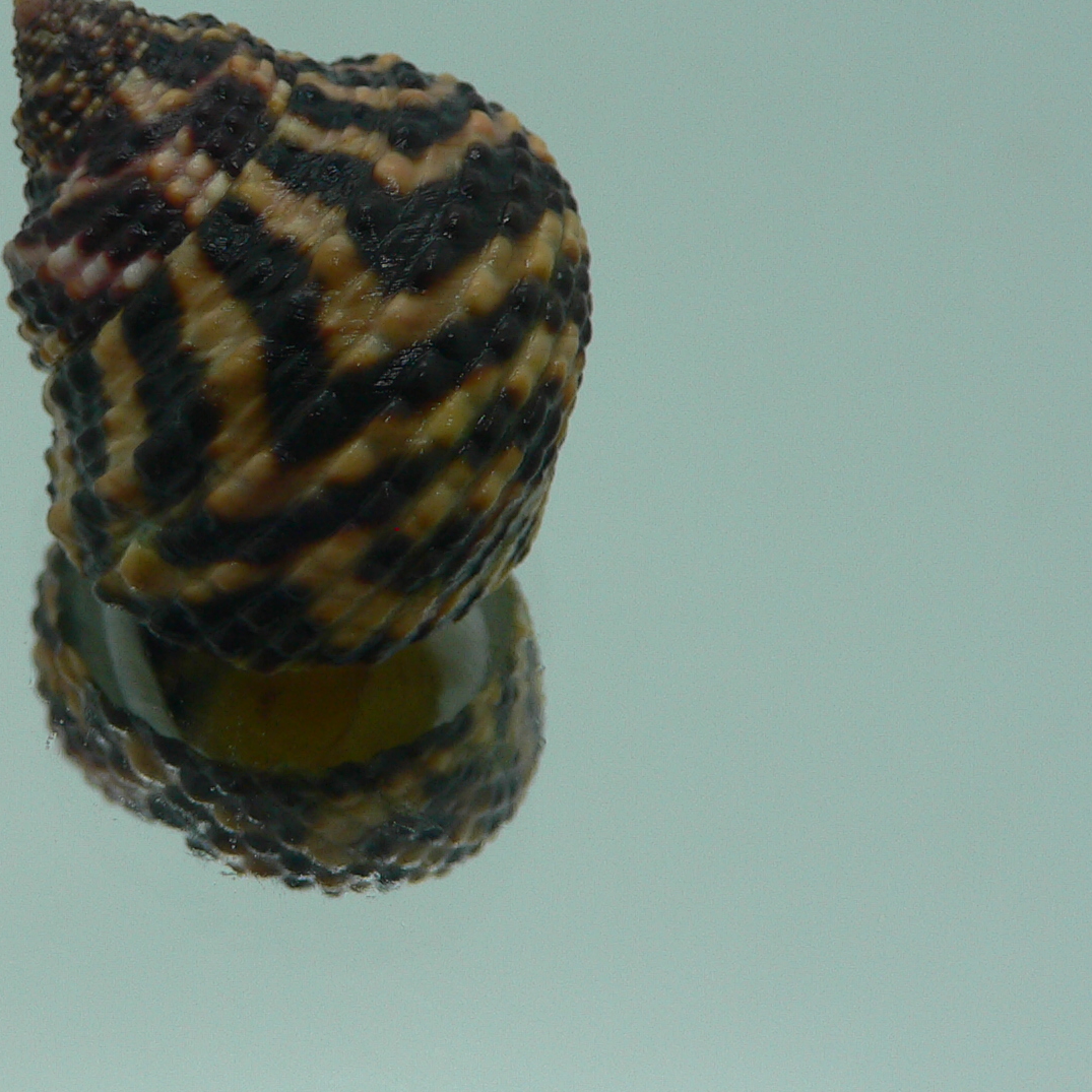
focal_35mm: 58
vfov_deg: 29.4
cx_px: 282
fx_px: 2070
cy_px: 378
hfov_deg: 29.1
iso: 80
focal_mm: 4.6
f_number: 2.8
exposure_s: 1/60
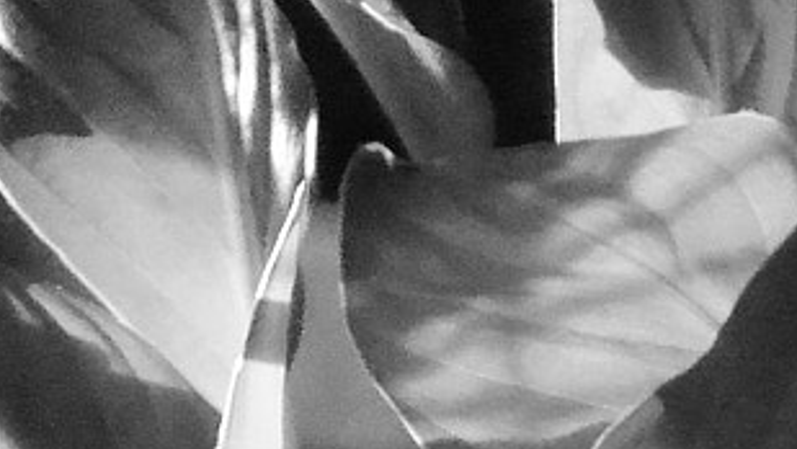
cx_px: 1223
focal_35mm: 699
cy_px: 1088
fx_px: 14776
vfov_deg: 1.7
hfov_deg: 3.1
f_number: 11
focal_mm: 86
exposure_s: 1/30
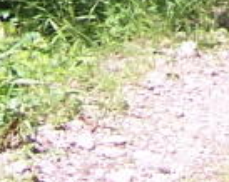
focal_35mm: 278
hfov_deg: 6.8
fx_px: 1880
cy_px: -422
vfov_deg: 5.2
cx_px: 445
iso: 80
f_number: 2.8
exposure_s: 1/400
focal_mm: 6.3
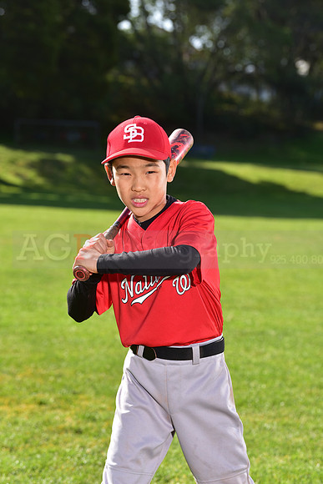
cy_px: 242
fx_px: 1479
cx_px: 162
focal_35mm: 110
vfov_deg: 18.6
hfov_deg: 12.5
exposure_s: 1/250
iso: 100
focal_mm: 110
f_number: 5.6
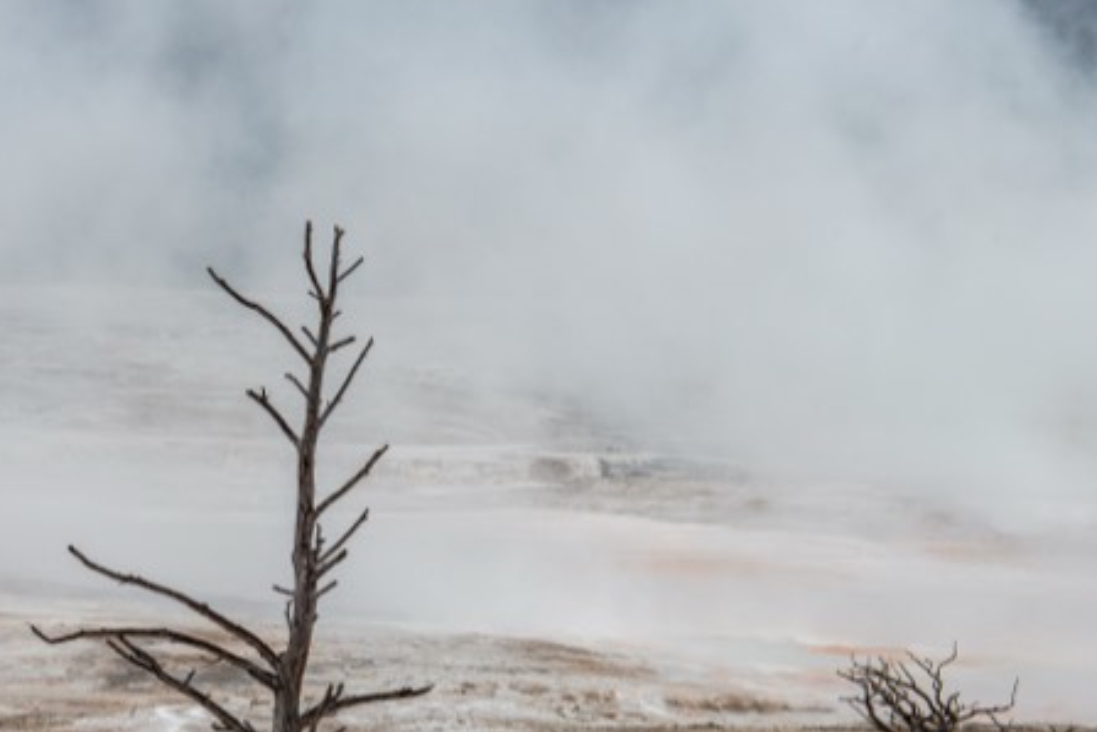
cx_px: 263
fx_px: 7983
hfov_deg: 7.9
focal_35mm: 262
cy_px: 592
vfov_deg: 5.2
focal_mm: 130
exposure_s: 1/125
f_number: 11
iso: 200
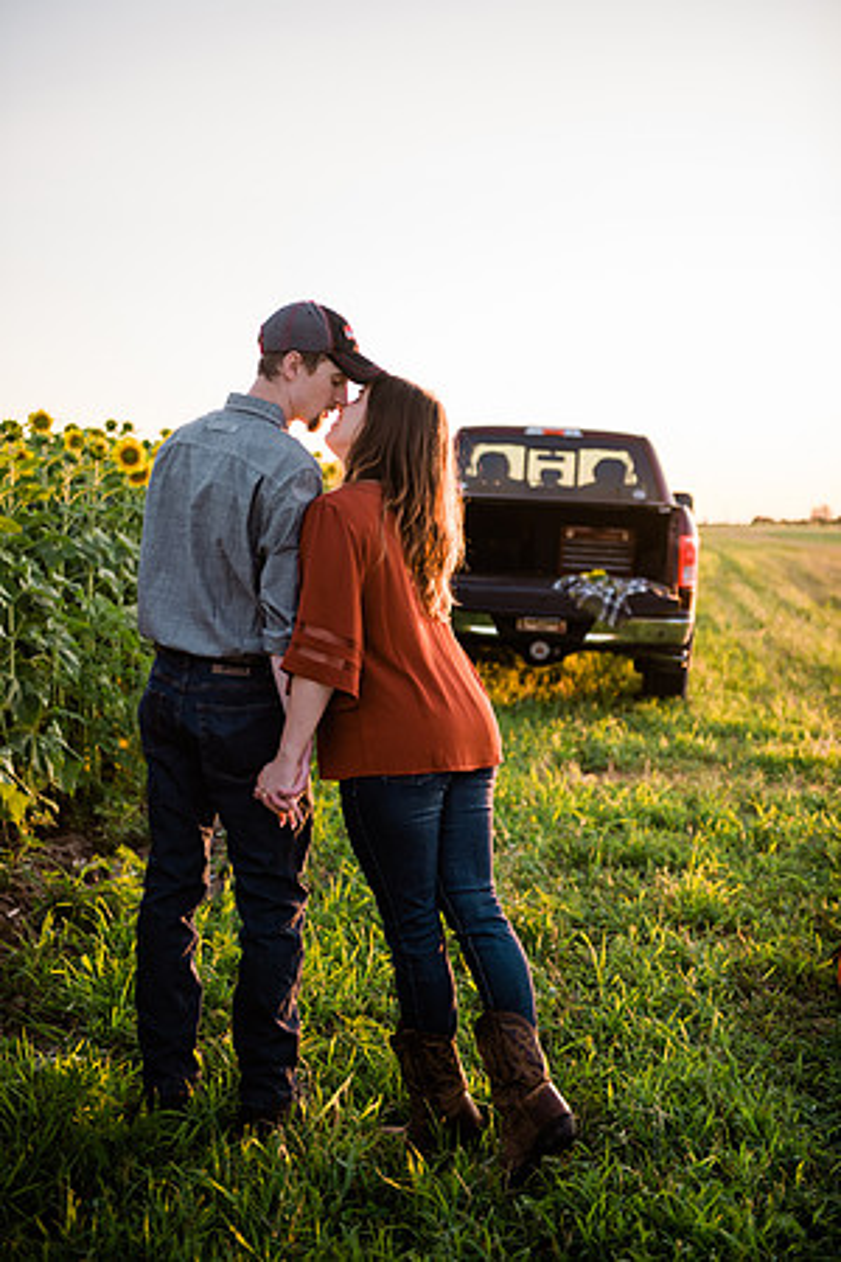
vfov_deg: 39.6
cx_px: 420
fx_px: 1752
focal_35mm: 50
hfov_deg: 27.0
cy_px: 631
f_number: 2.8
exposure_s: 1/400
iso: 320
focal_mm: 50
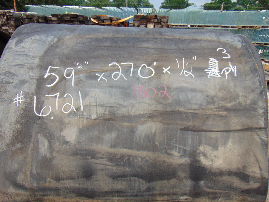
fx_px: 194
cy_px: 101
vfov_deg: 54.9
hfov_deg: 69.4
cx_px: 134
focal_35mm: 25
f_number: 3
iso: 80
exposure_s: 1/1000
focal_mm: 4.5
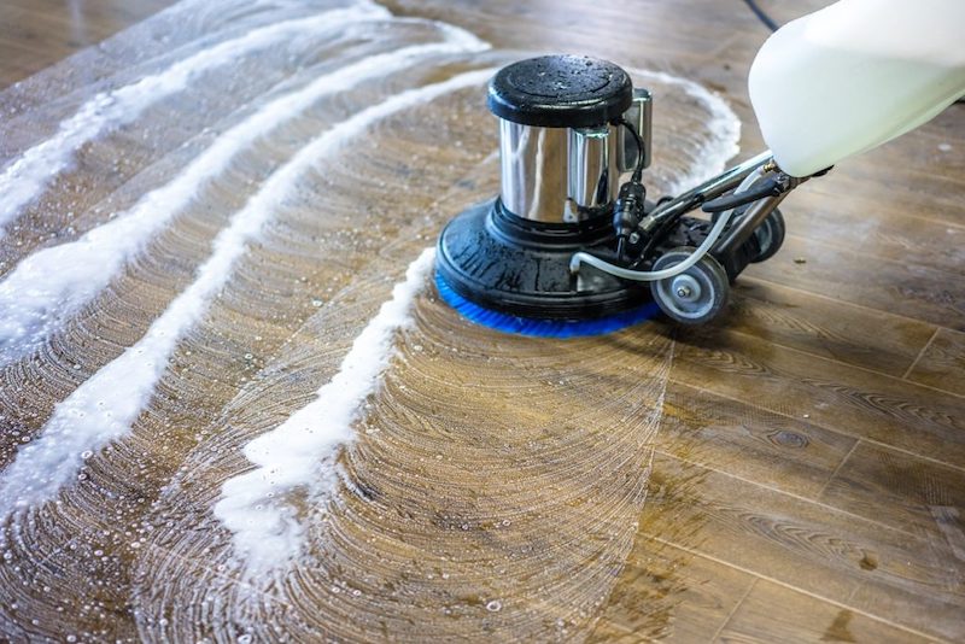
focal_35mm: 55
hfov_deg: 36.2
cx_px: 482
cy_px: 322
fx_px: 1475
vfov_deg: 24.6
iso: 500
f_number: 1.8
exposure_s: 1/400
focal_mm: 55
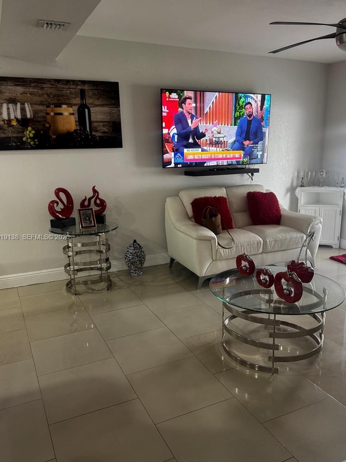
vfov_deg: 61.6
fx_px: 386
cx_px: 193
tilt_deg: -13.3
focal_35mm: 29
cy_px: 238
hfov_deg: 48.1
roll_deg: +0.5
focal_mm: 6.76
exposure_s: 1/60
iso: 250
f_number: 1.78
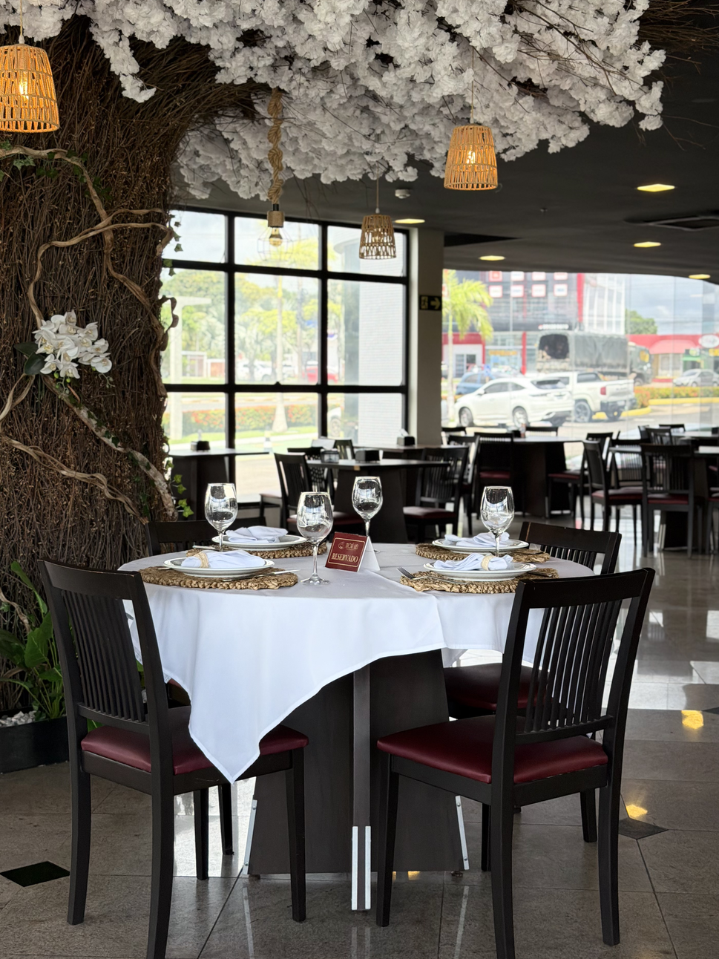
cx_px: 376
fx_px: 1440
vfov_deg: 36.8
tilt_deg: -3.2
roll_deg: -0.7
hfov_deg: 28.0
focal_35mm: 52
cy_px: 463
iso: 80
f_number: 1.78
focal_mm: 6.76
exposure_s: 1/606
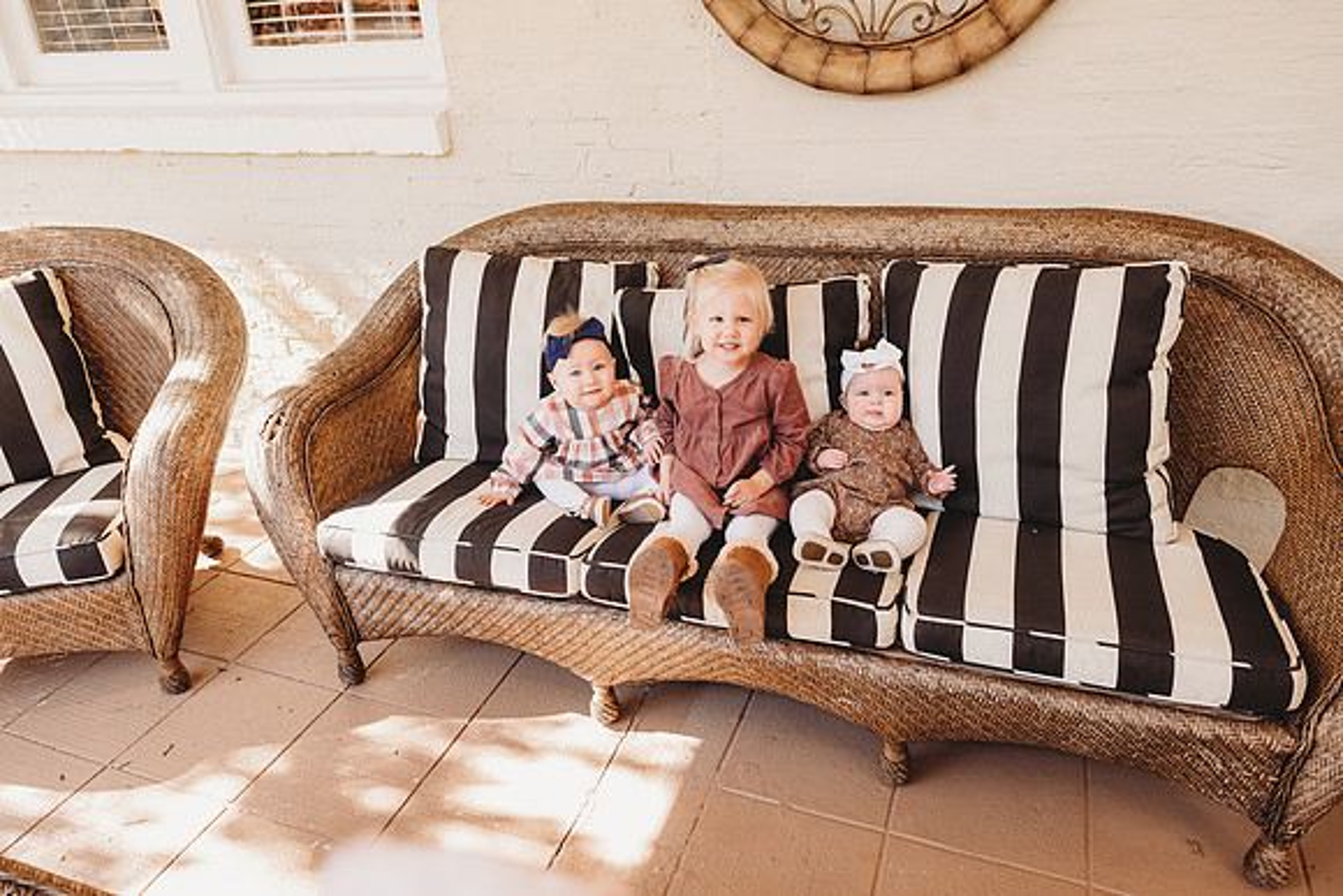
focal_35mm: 24
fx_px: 896
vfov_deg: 53.2
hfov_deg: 73.7
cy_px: 448
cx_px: 672
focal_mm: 24
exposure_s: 1/100
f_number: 4.5
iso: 400
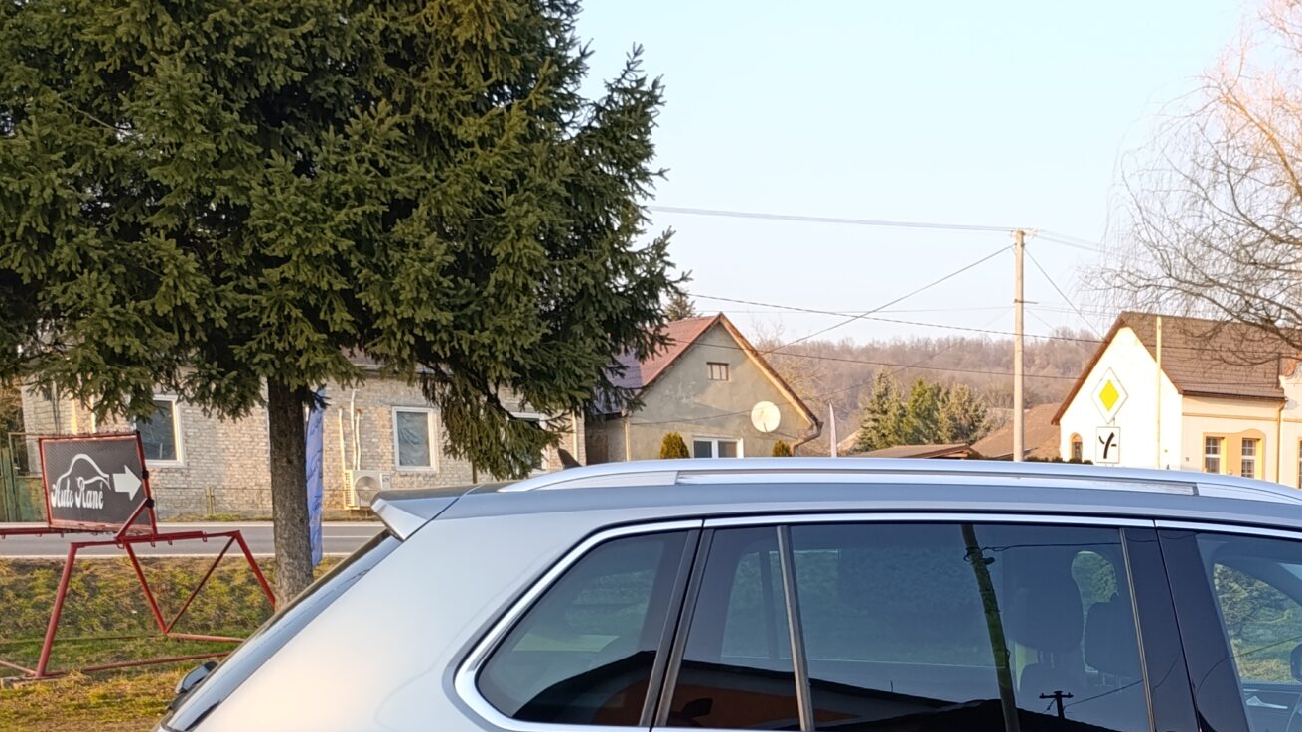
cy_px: 817
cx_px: 1161
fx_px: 1691
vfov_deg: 22.9
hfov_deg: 39.2
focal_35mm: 49
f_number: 1.6
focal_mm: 6.14
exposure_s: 1/100
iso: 64
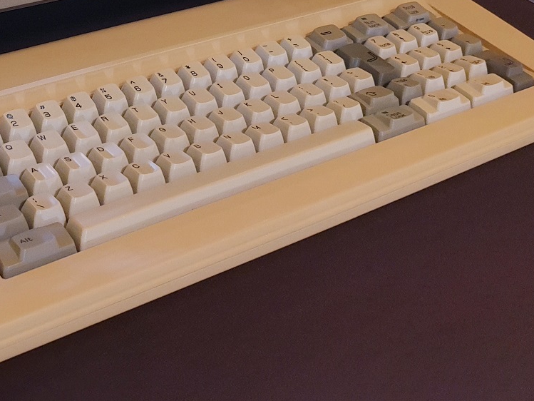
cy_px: 13
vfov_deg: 25.0
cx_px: 69
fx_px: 864
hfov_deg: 32.9
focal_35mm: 56
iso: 250
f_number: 1.5
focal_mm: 4.3
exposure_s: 1/50
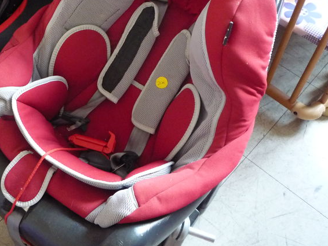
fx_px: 502
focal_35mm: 53
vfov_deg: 27.0
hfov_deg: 35.6
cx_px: 93
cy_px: 49
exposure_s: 1/15
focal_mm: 5.2
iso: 400
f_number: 3.3
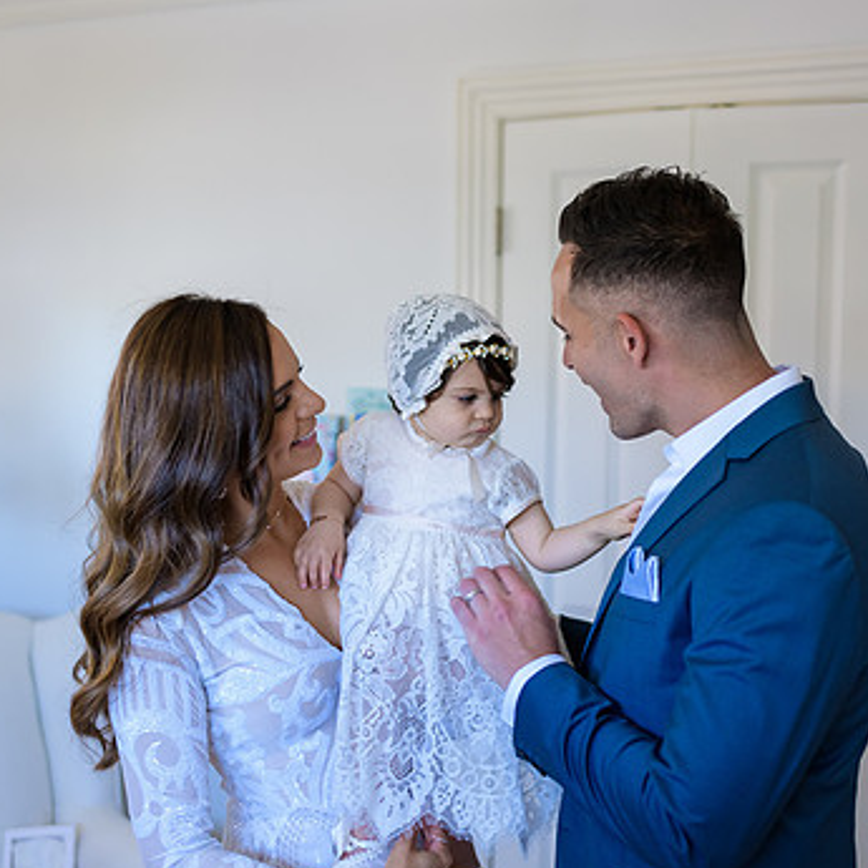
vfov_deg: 34.0
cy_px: 484
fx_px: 1418
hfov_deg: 34.0
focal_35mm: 50
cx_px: 453
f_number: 2
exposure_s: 1/125
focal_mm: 35
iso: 500
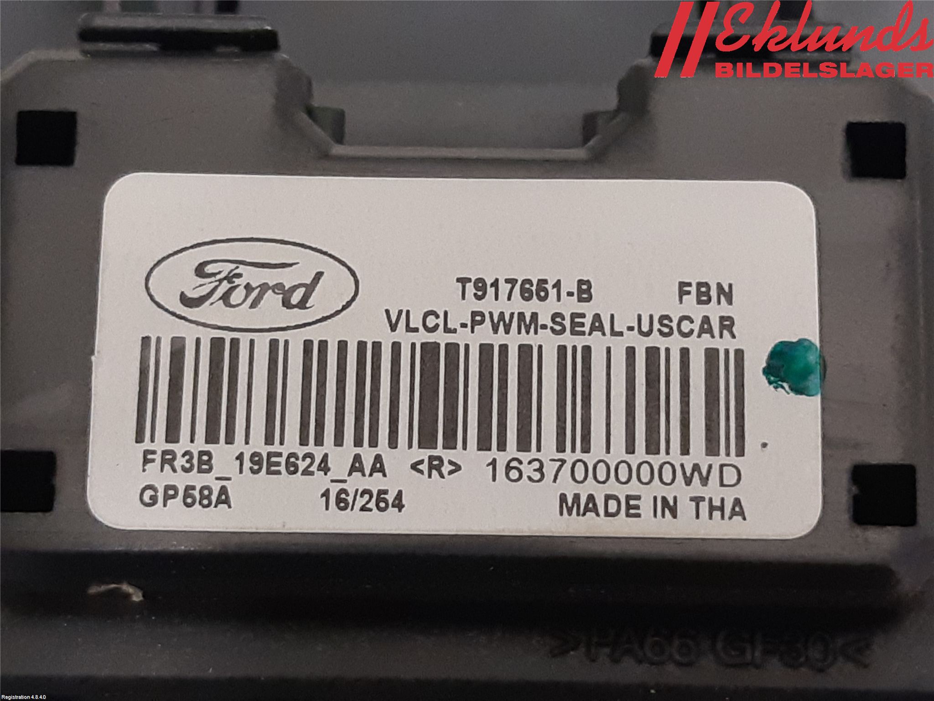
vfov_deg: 53.1
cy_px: 350
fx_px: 702
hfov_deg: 67.3
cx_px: 467
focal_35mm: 26
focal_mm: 3.93
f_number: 1.7
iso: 250
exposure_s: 1/50
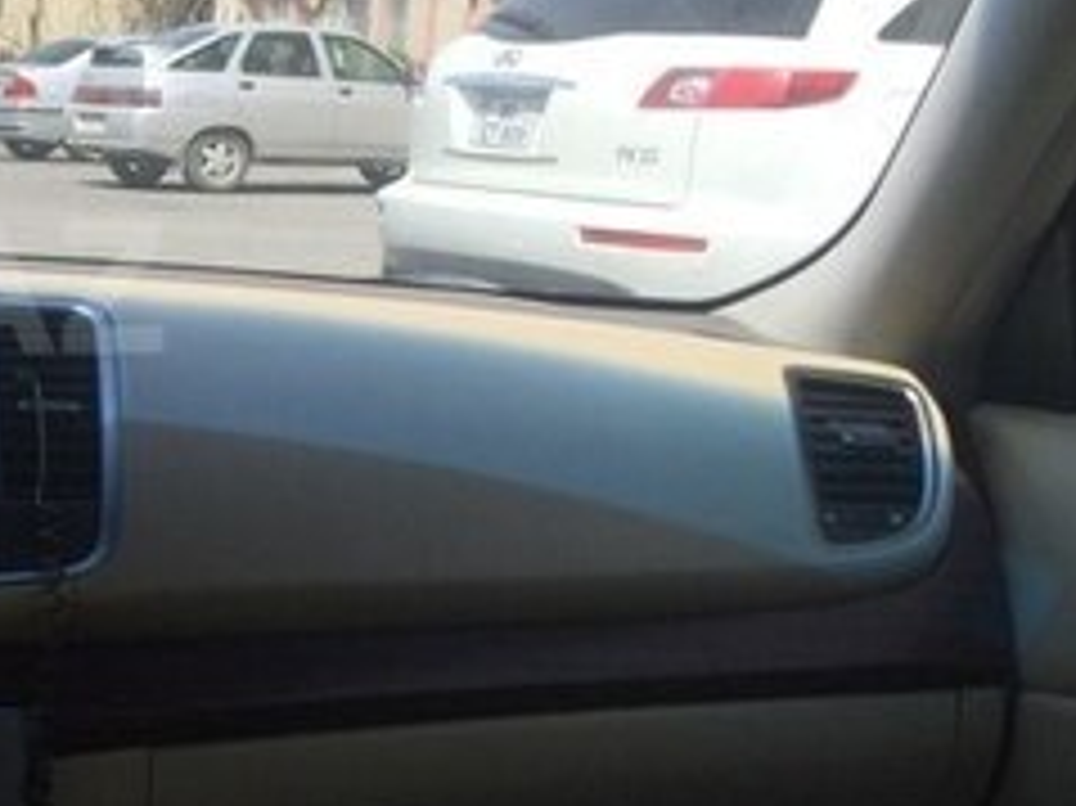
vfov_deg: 18.4
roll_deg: -2.1
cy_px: 286
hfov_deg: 22.1
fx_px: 2485
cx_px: -297
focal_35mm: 80
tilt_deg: -5.5
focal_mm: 4.15
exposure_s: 1/1109
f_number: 2.2
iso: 32
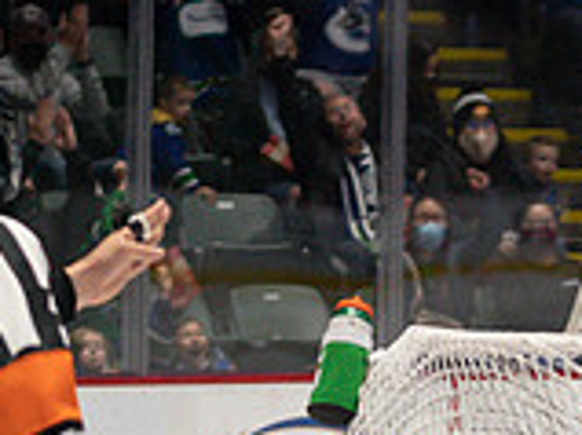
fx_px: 5595
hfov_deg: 5.8
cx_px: 1074
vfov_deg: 4.4
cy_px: 689
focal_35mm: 333
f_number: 2.8
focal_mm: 70
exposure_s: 1/1000
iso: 2000
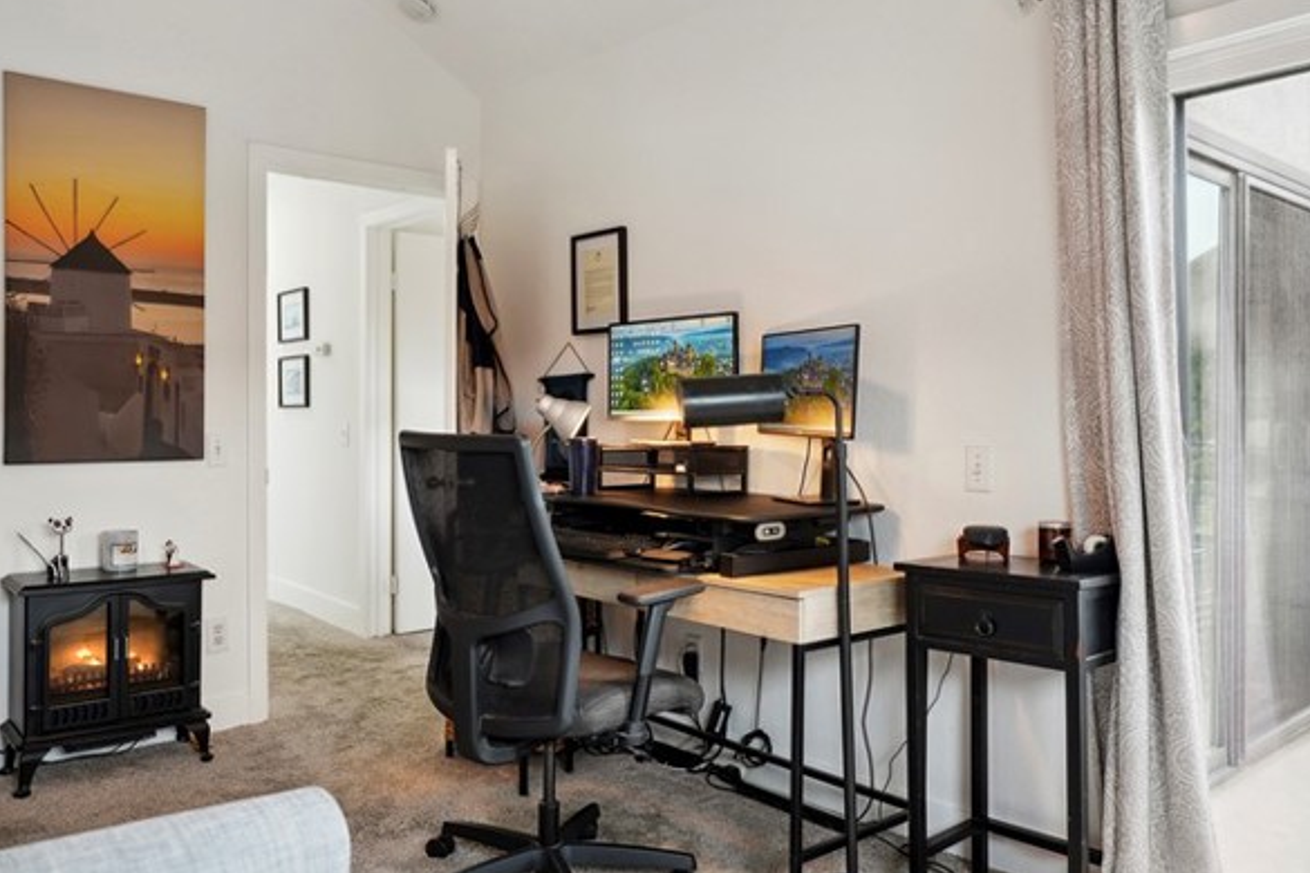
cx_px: 602
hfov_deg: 65.4
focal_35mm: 28
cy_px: 423
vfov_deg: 46.4
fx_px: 1019
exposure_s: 1/20
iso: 400
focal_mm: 16
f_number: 8
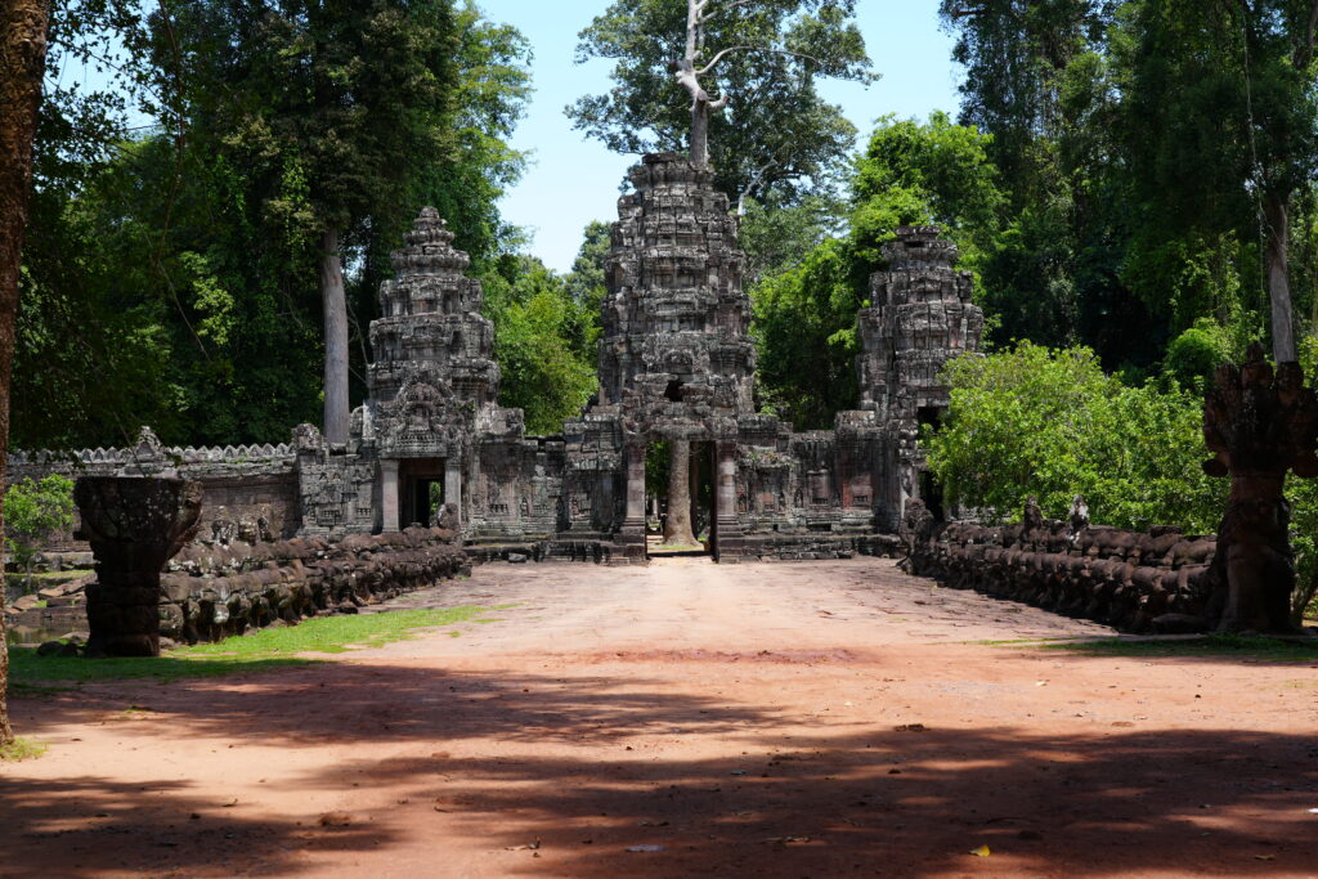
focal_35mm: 58
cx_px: 659
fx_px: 2124
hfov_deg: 34.5
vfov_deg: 23.4
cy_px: 440
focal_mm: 58
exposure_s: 1/100
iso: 100
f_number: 7.1
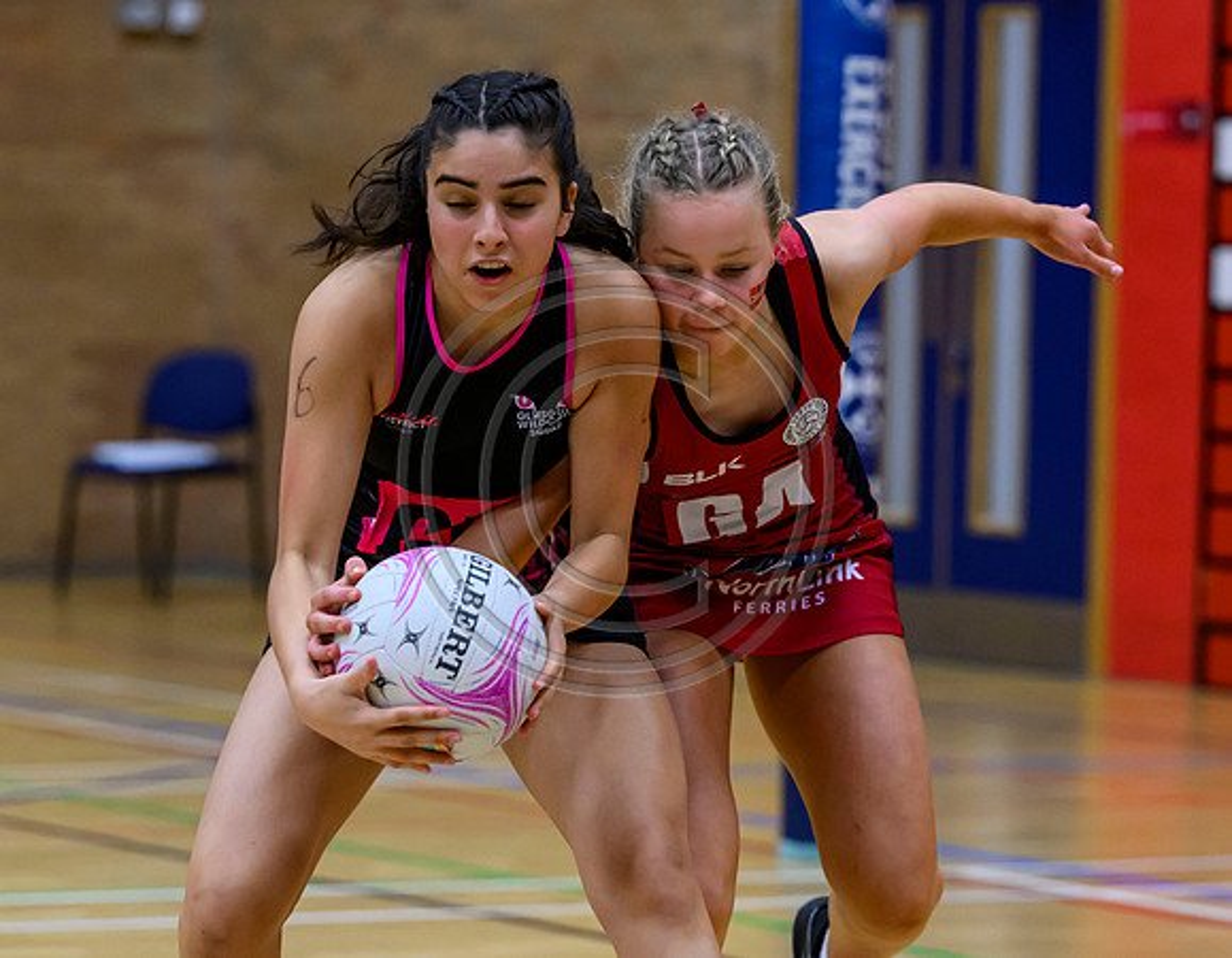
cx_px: 594
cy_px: 637
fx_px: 6565
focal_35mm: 182
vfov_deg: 8.3
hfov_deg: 10.7
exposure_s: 1/800
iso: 4000
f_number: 3.2
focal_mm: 115
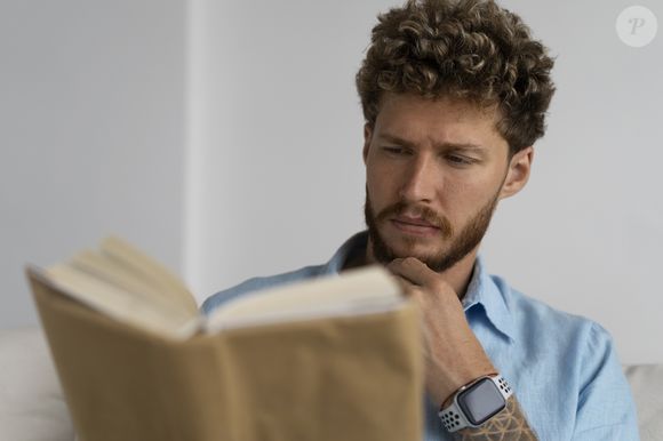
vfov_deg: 24.6
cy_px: 220
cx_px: 332
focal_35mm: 55
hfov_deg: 36.3
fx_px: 1012
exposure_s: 1/250
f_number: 2.2
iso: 160
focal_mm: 55
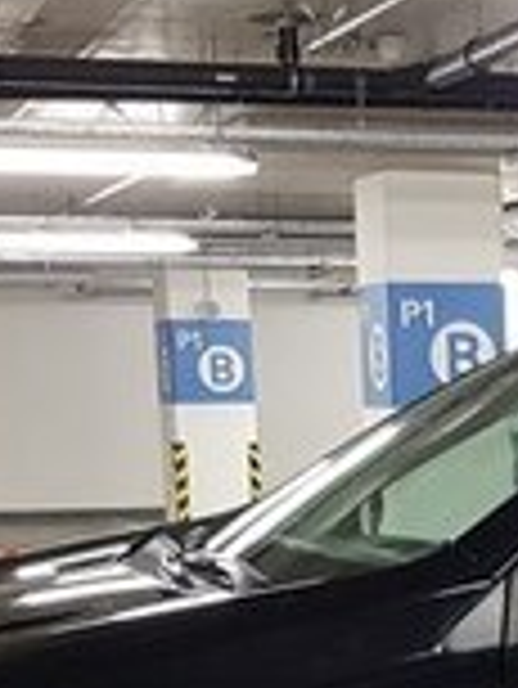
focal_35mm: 112
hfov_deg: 12.8
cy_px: 794
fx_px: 2232
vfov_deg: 16.9
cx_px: 667
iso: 160
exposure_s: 1/25
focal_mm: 4.2
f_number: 1.7
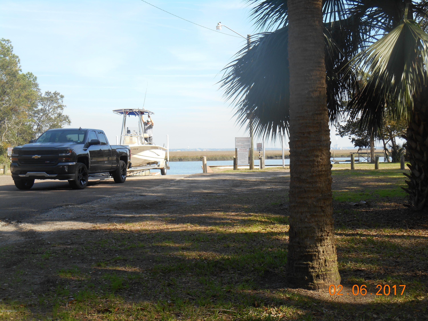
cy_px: 160
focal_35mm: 53
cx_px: 214
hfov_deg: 36.2
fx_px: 655
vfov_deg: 27.5
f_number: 4.2
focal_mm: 9.5
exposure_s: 1/250
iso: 80
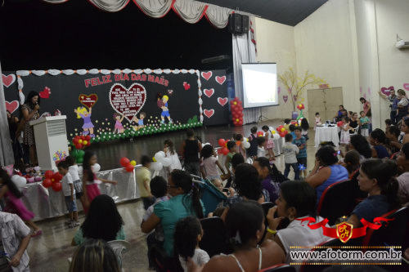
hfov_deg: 61.9
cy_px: 136
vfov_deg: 43.6
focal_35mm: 30
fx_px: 341
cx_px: 204
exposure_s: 1/25
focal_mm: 20
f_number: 4.5
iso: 3200
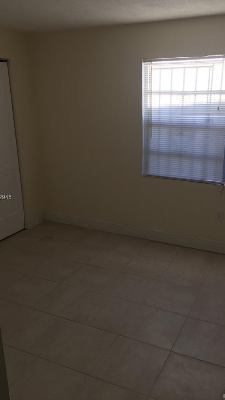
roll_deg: -0.4
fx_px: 339
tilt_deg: -15.1
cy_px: 198
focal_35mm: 32
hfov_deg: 36.6
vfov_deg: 61.0
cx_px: 134
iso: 32
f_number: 2.2
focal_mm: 4.15
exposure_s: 1/120
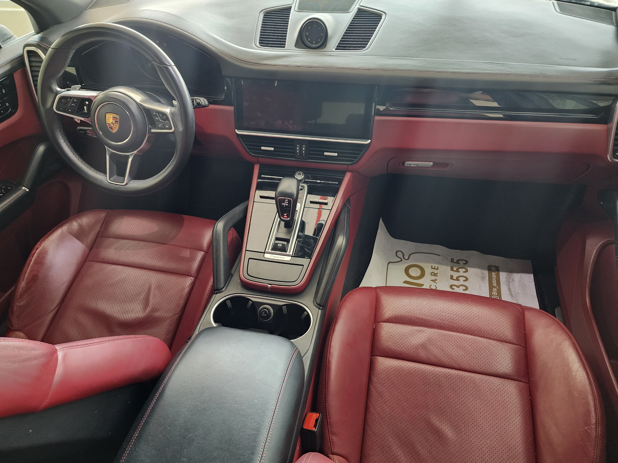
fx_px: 411
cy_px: 232
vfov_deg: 58.9
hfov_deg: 73.9
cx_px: 309
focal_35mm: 23
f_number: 1.8
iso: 400
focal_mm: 6.4
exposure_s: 1/100
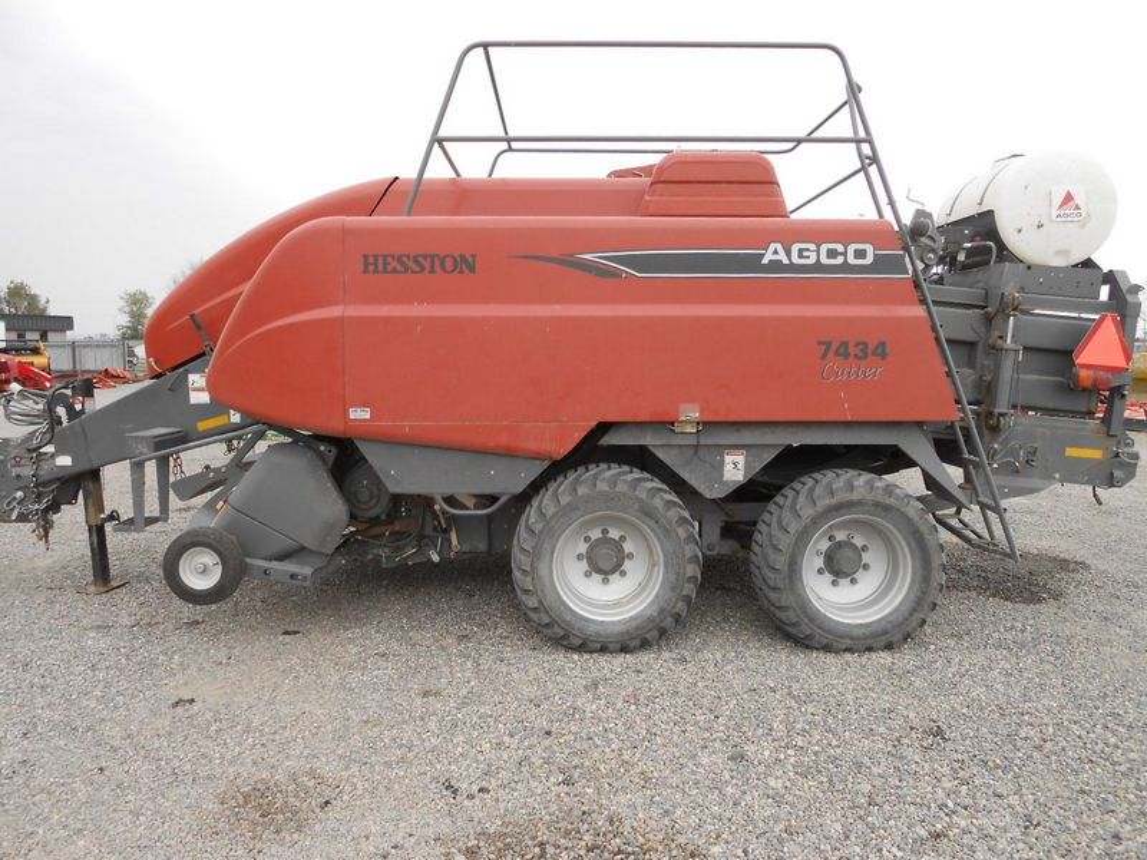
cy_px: 430
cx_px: 574
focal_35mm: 26
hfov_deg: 67.3
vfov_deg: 53.1
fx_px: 862
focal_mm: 4.6
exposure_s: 1/60
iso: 80
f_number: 3.5
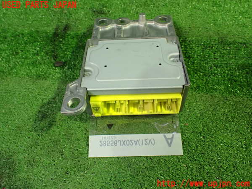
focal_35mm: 30
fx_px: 218
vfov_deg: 46.8
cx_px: 126
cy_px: 94
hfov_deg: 60.0
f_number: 2.3
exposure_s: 1/80
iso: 800
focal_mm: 5.4
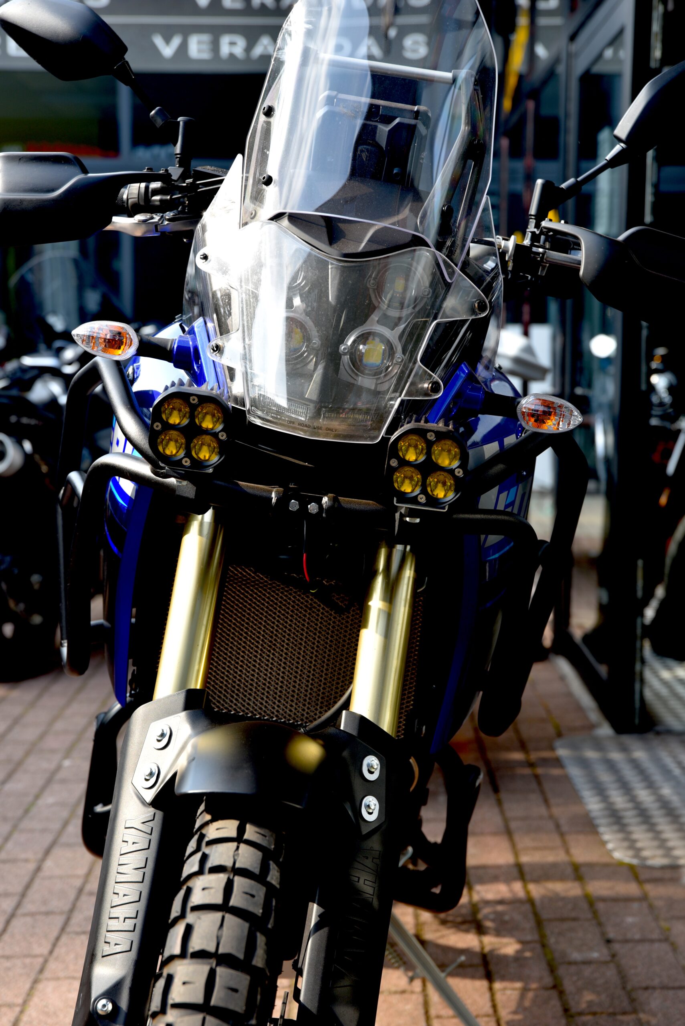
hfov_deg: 21.9
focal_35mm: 62
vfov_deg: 32.4
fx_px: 1768
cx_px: 342
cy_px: 513
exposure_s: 1/100
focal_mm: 62
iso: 100
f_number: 5
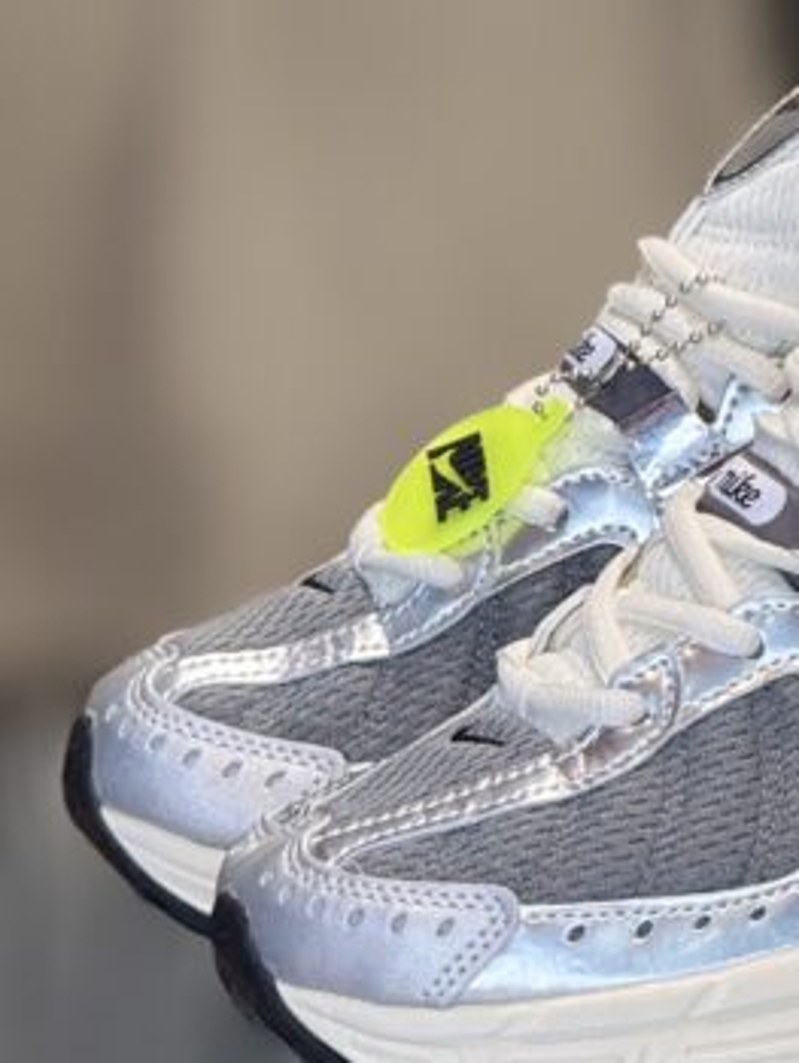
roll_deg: +0.0
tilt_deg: -12.4
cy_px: 364
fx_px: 10789
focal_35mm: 351
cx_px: 1018
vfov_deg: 5.6
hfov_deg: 4.2
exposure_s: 1/100
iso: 160
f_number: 2.8
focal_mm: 15.66
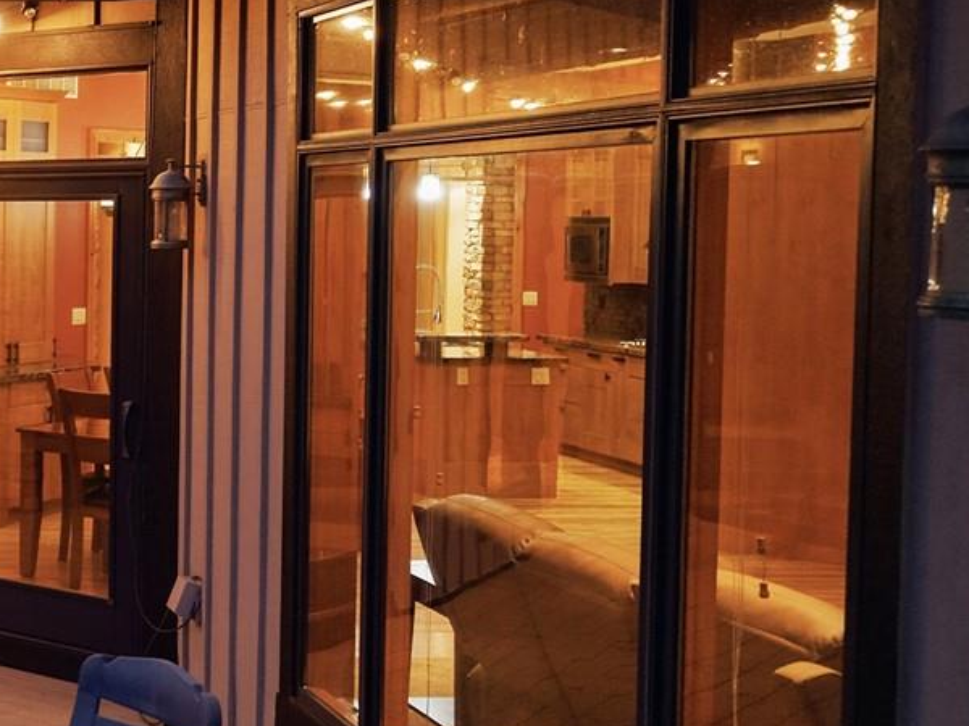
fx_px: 1792
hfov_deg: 26.0
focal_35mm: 64
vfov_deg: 22.9
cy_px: 292
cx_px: -284
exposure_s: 1/15
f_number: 1.8
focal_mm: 8.7
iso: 180
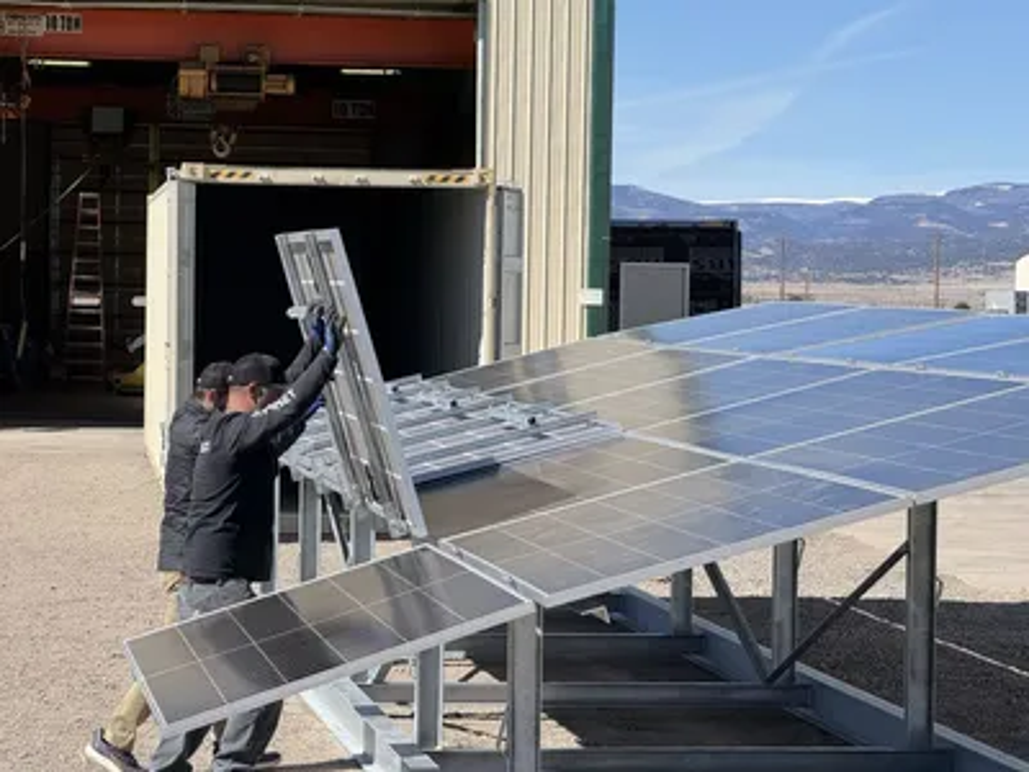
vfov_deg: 12.3
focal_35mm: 120
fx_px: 3567
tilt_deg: -0.6
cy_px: 386
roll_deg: -0.8
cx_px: 514
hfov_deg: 16.4
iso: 50
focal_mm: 15.66
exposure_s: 1/1206
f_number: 2.8
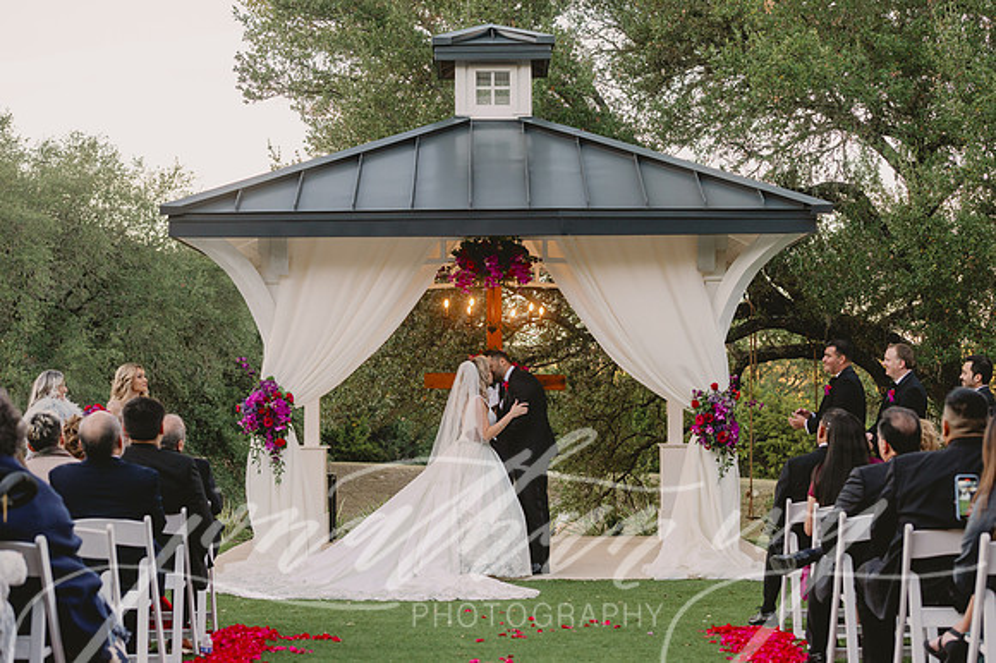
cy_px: 332
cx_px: 498
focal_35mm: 70
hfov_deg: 28.9
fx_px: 1935
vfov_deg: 19.4
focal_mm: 70
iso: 1000
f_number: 3.2
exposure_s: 1/500
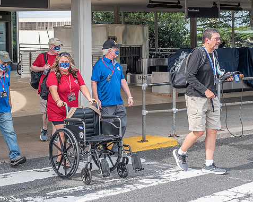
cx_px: 80
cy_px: 78
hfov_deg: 24.9
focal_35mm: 76
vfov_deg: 20.1
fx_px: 569
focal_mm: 50
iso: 125
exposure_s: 1/200
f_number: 7.1
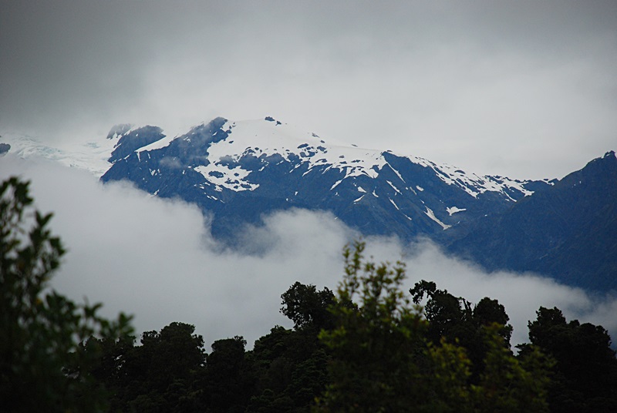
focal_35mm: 202
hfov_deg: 10.1
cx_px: 308
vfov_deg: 6.8
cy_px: 206
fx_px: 3476
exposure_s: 1/2500
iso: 400
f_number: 5.6
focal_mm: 135
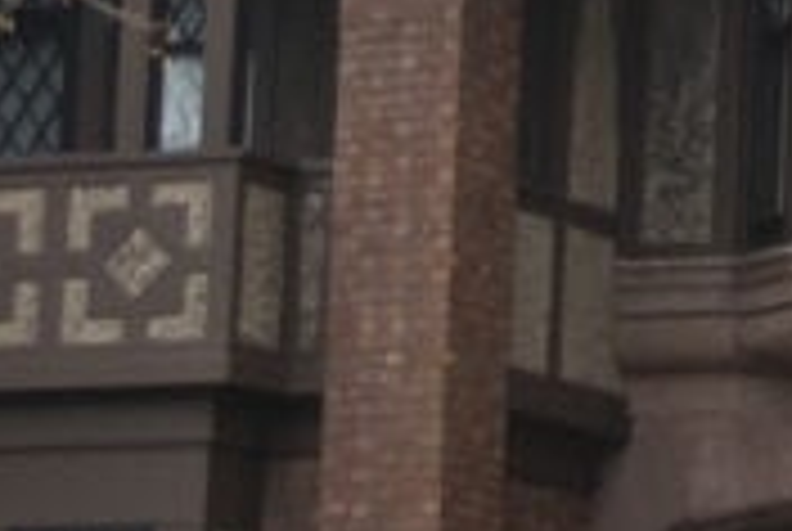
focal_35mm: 314
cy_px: -245
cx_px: 1323
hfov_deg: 6.4
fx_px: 6920
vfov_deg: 4.4
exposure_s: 1/30
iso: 250
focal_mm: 36
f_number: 4.2
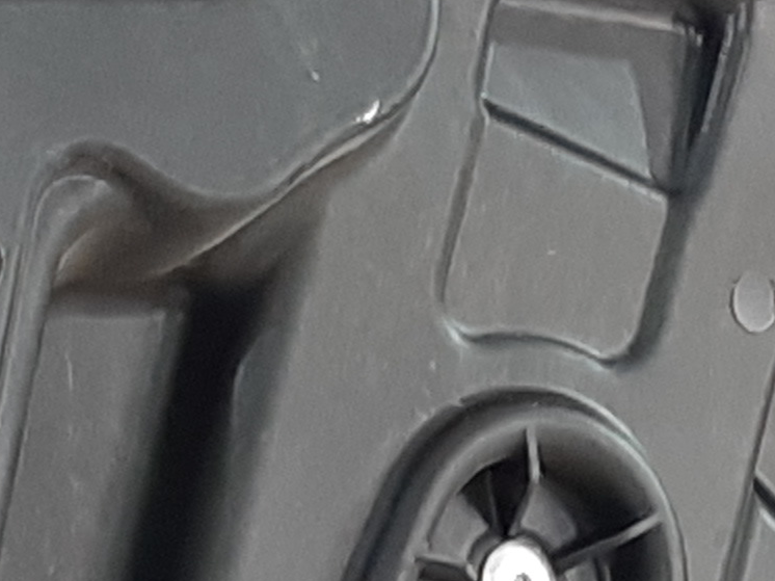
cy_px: 1430
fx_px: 4588
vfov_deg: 6.8
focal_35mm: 205
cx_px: 351
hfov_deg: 9.7
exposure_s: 1/50
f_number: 1.7
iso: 125
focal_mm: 3.93
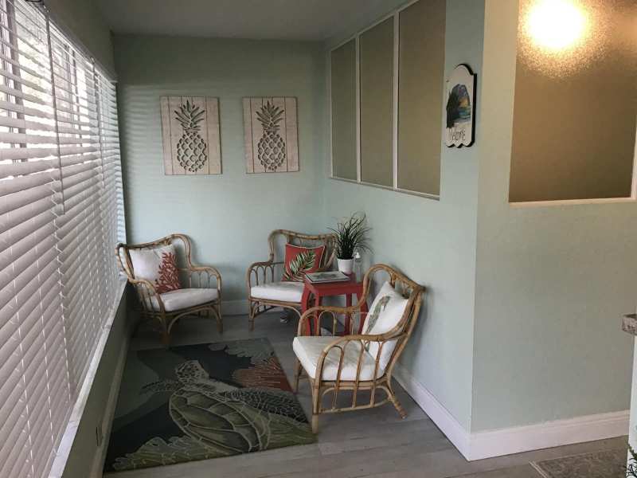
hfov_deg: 58.4
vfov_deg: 45.4
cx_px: 318
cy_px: 239
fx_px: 570
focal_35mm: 31
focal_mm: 3.3
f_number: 2.4
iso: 100
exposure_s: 1/30
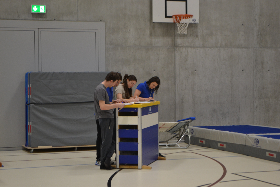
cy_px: 94
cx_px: 140
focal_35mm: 82
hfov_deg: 24.6
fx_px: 642
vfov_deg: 16.6
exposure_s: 1/60
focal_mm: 55
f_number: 5.6
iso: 800
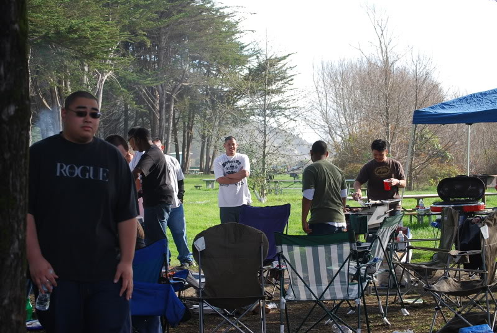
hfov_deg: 24.6
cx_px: 248
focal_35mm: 82
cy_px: 166
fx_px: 1140
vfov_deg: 16.6
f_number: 5.6
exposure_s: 1/125
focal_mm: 55
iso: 125
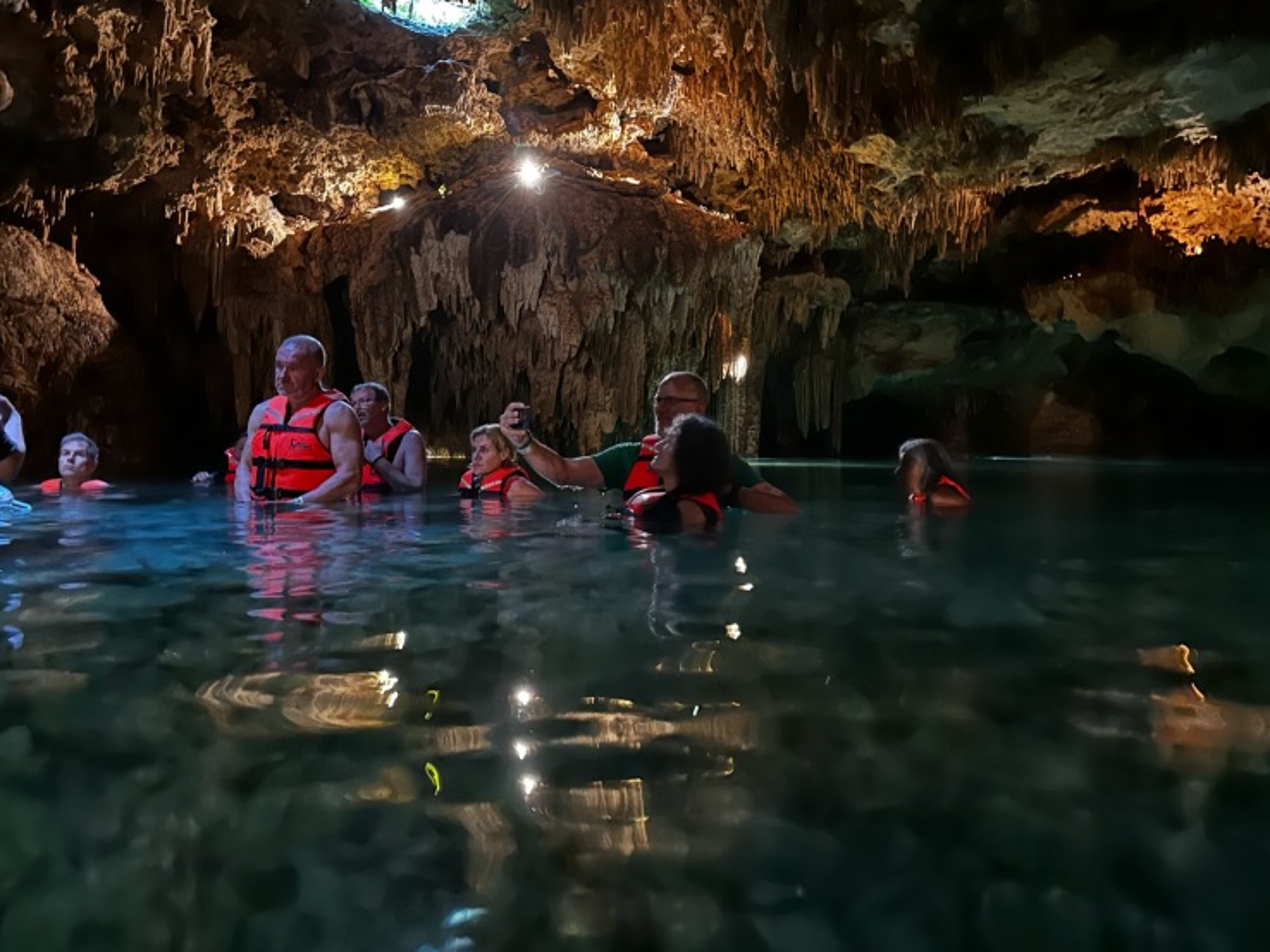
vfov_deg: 53.0
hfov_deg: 67.3
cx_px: 607
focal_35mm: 26
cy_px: 438
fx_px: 954
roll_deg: +0.4
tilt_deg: +1.4
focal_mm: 6.86
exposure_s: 1/15
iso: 2500
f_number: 1.78
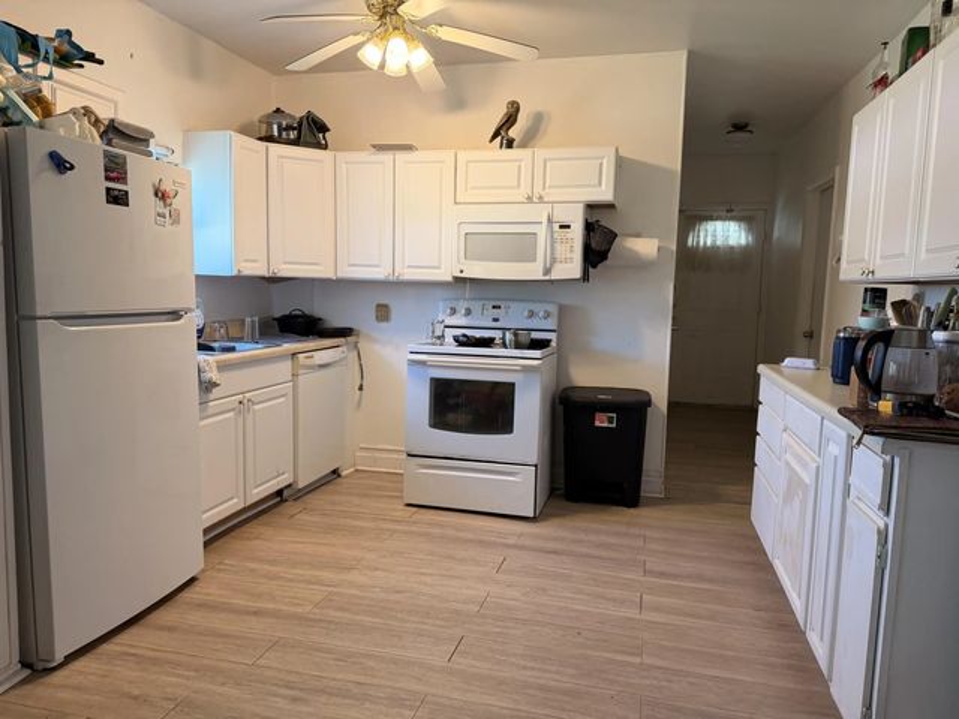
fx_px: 665
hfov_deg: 71.6
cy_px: 360
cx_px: 480
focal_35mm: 24
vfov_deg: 56.8
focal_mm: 6.76
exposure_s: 1/91
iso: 200
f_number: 1.78
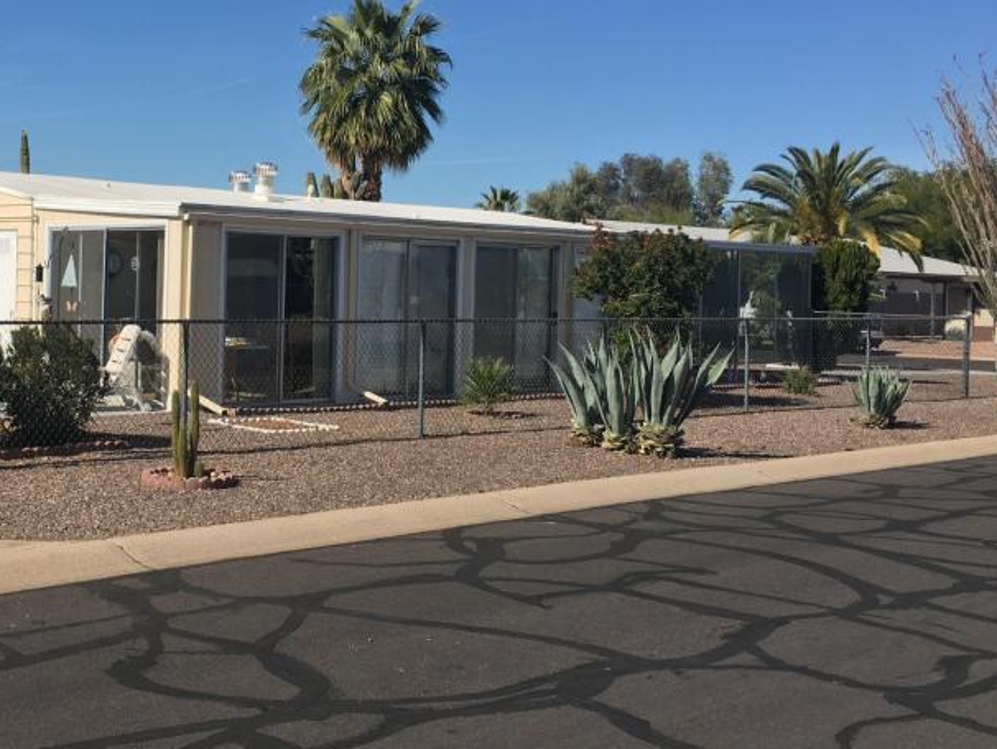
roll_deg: -1.6
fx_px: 1412
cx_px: 255
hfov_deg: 38.0
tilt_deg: -0.1
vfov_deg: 29.6
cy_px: 314
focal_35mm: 49
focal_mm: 4.15
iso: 25
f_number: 2.2
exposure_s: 1/1672
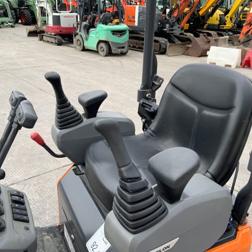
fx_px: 288
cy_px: 128
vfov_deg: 47.2
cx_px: 128
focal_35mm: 35
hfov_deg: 47.2
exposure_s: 1/574
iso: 16
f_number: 1.8
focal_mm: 3
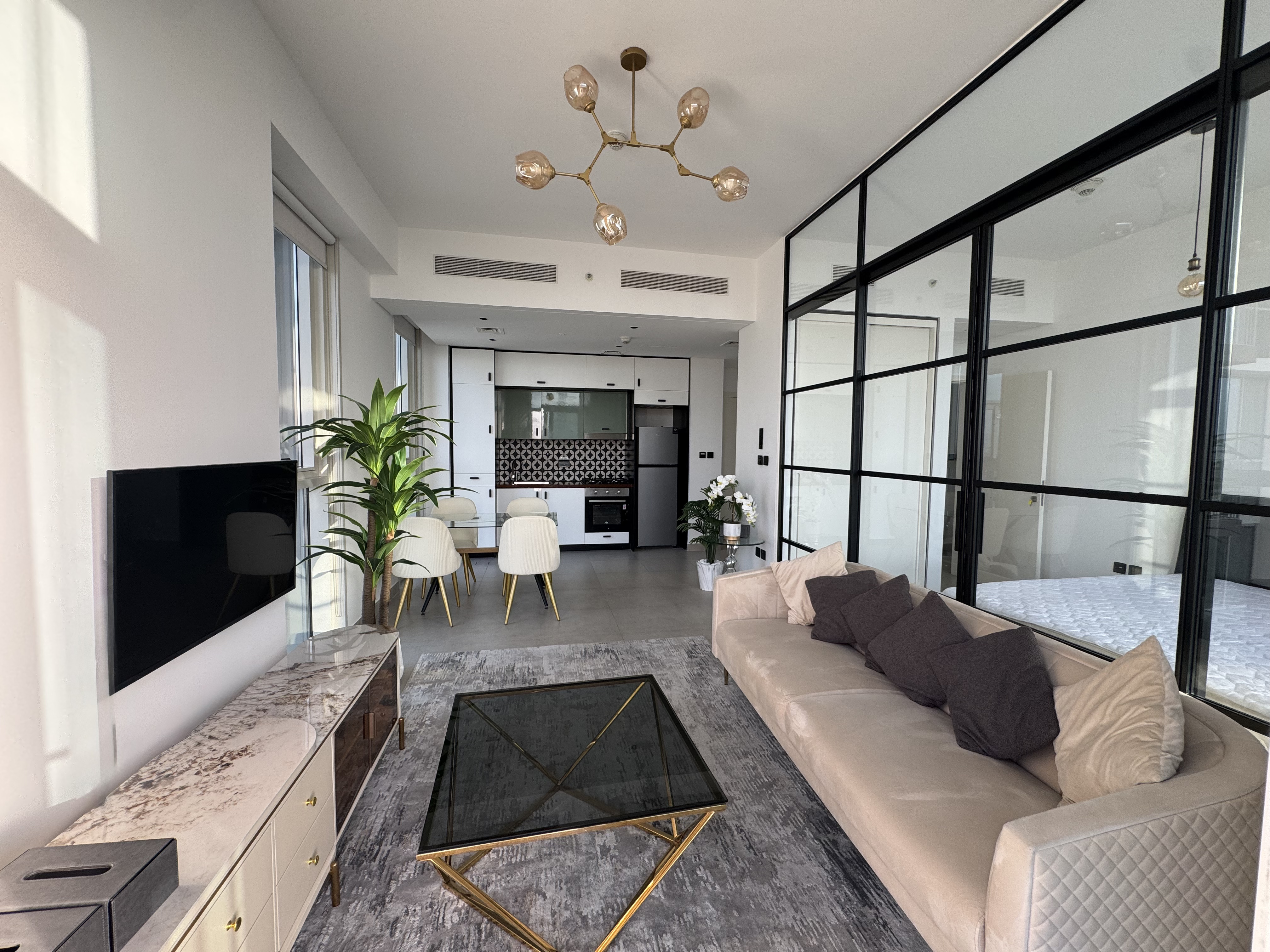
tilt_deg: -3.5
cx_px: 635
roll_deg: +0.2
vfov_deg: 85.7
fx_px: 514
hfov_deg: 102.1
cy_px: 476
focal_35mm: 14
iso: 80
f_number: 2.2
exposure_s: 1/99
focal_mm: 2.22
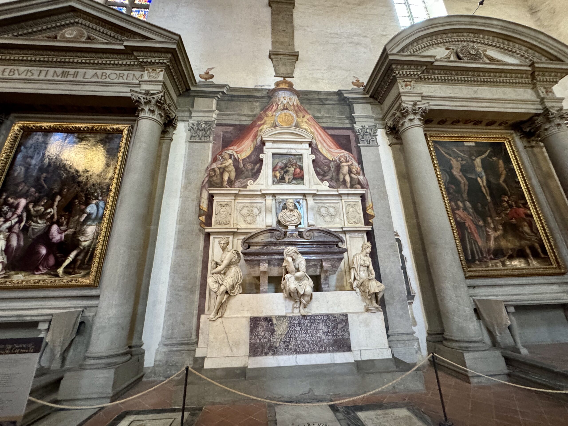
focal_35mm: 14
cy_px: 213
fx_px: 230
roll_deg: +1.9
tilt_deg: +18.9
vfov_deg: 85.7
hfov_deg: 102.1
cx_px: 284
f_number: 2.2
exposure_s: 1/50
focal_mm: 2.22
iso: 640
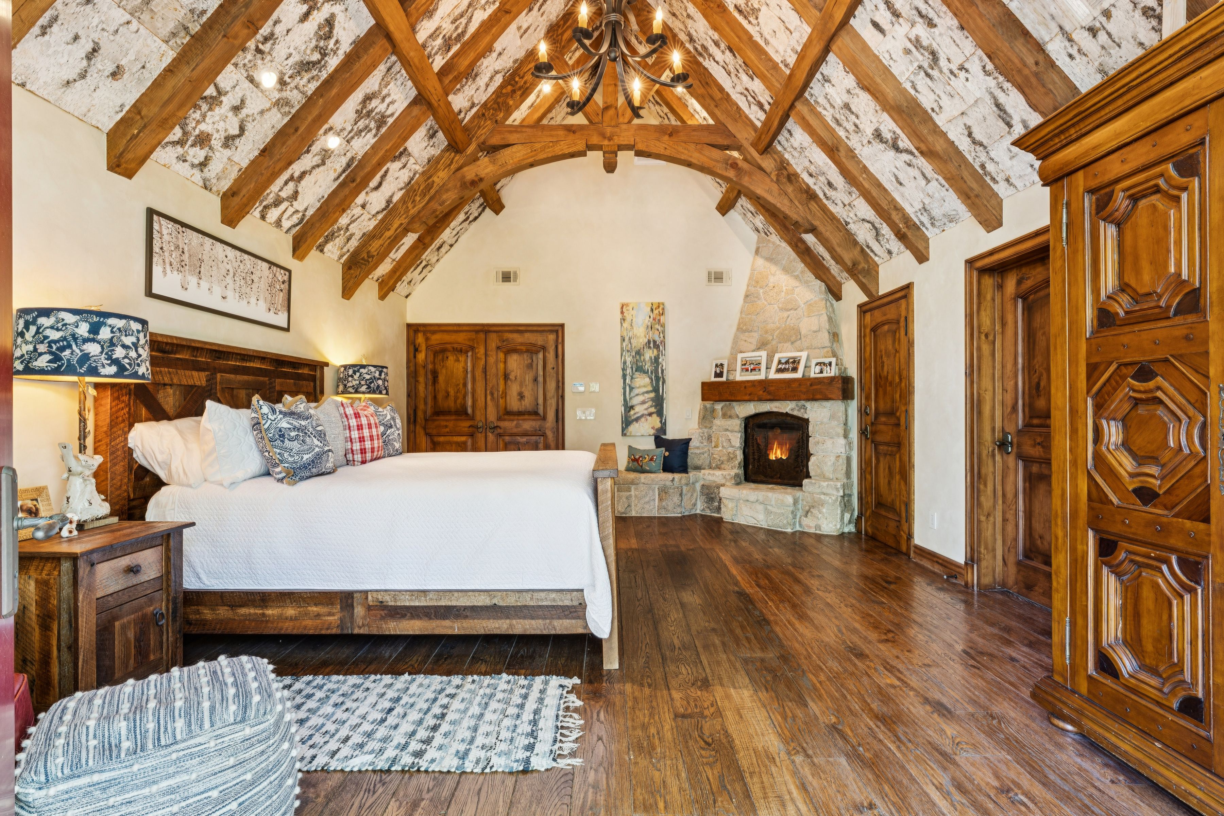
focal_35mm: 17
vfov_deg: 71.1
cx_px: 612
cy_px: 408
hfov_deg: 93.9
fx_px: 571
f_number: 13
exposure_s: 2
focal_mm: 16.8
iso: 100
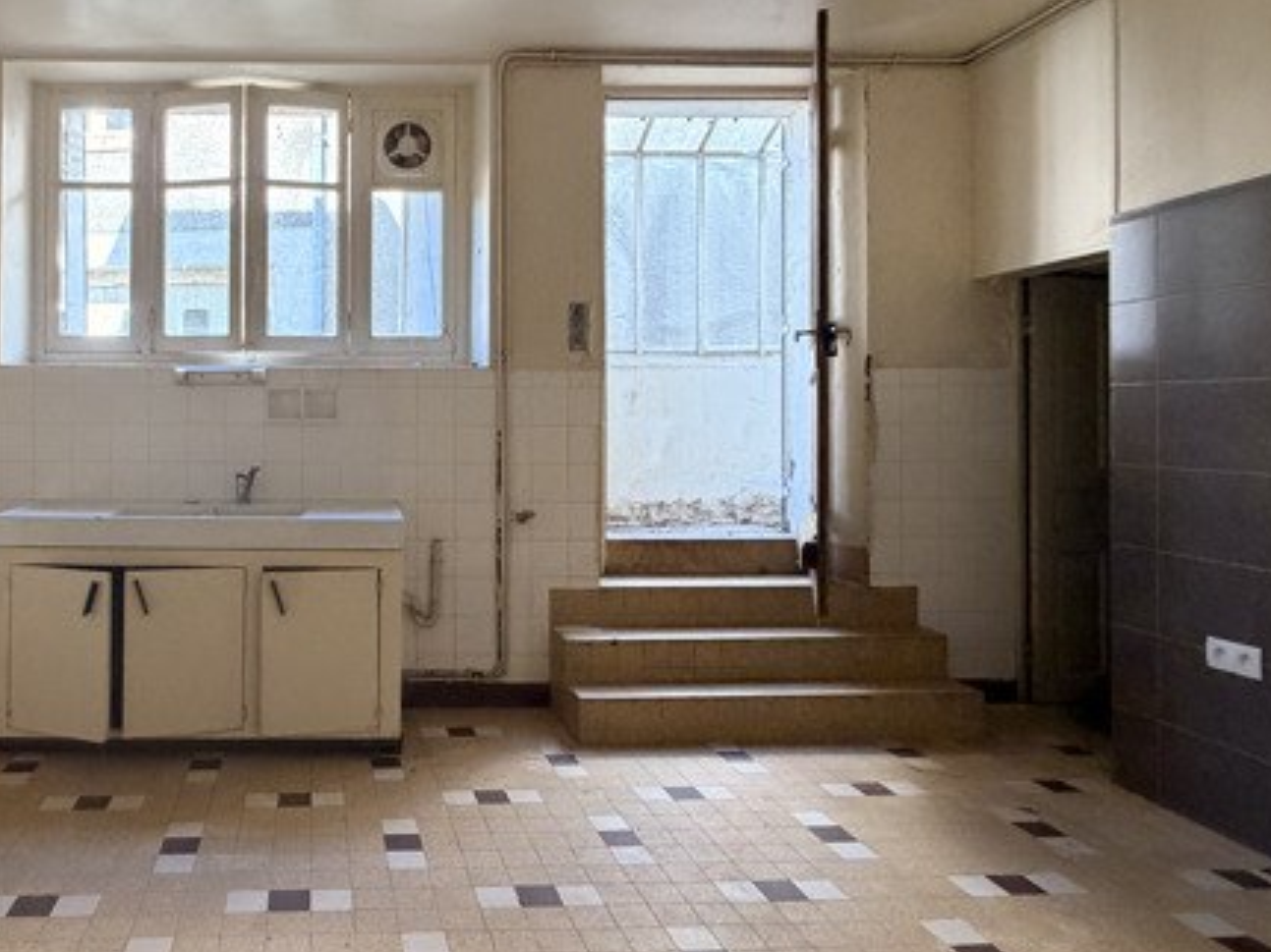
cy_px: 407
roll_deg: +0.5
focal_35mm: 26
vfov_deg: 52.8
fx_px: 954
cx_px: 369
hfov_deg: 64.5
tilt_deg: +0.3
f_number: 2.2
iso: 320
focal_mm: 2.22
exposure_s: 1/112
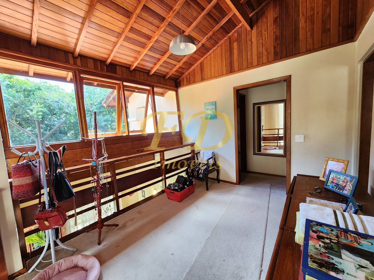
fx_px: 140
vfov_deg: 89.9
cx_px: 187
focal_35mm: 13
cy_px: 140
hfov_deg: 106.2
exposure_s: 1/60
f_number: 2.2
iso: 250
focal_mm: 2.2
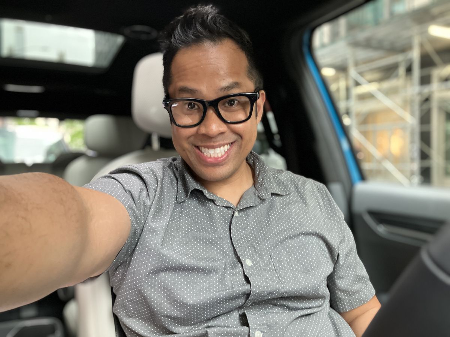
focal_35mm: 28
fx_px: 364
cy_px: 168
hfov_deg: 63.4
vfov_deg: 49.7
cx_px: 225
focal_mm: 3.99
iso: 400
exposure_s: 1/30
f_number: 1.8
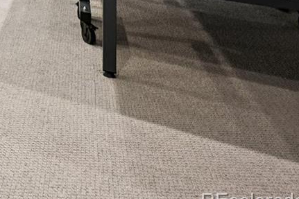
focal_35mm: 52
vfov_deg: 19.6
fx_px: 432
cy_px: -155
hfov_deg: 22.2
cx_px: -241
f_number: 11
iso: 400
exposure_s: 1/6
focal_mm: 14
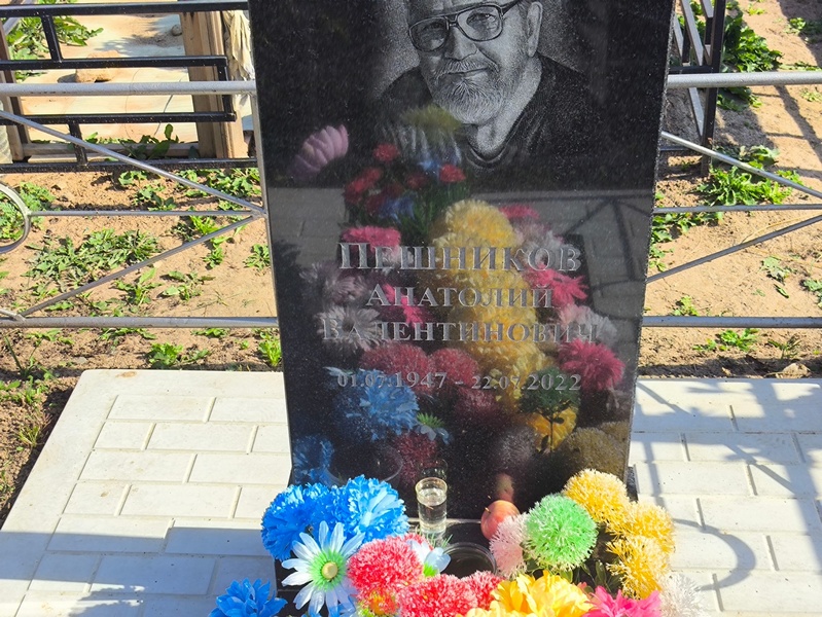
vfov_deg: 29.1
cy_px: 308
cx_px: 411
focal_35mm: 50
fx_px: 1188
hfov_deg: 38.2
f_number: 1.7
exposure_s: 1/1247
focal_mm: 4.71
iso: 50
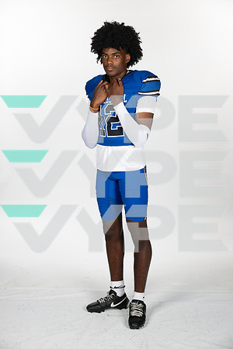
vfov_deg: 32.4
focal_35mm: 62
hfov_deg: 21.9
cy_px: 174
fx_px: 602
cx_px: 116
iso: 250
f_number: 7.1
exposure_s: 1/400
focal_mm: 62
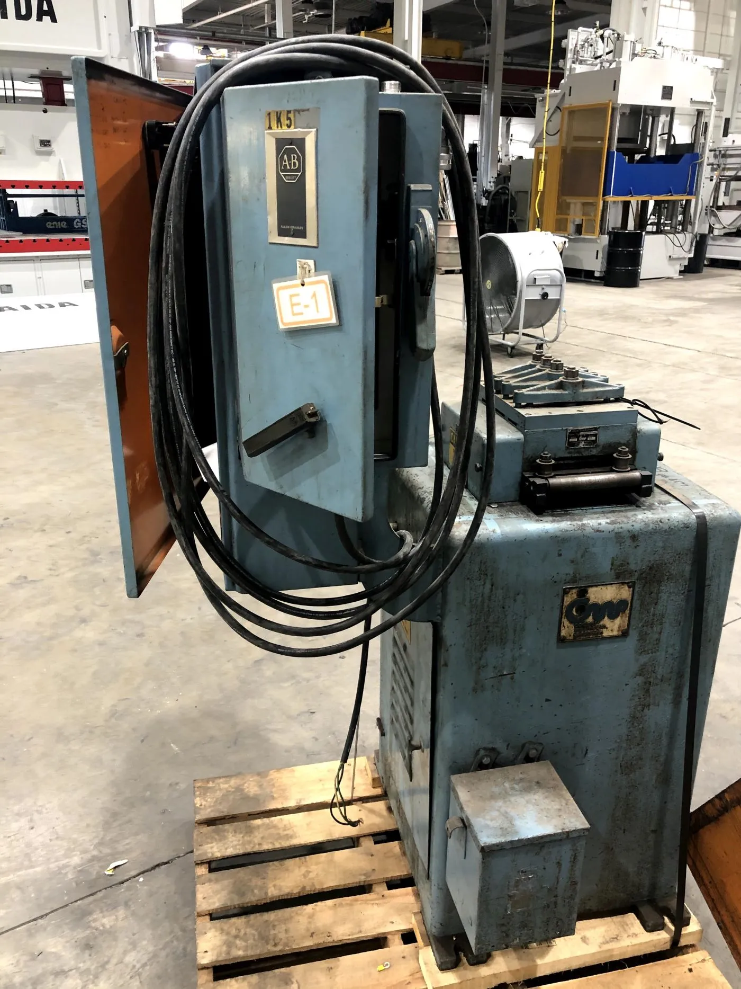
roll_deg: -1.1
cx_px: 370
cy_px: 494
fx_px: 799
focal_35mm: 28
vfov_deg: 63.4
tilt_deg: -20.2
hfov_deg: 49.7
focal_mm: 4
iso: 50
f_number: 1.8
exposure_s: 1/15
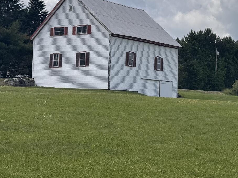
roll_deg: -1.7
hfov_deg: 24.7
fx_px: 543
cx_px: 146
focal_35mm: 79
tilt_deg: +2.0
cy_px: 79
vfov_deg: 18.7
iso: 80
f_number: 1.78
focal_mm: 6.76
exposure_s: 1/7092
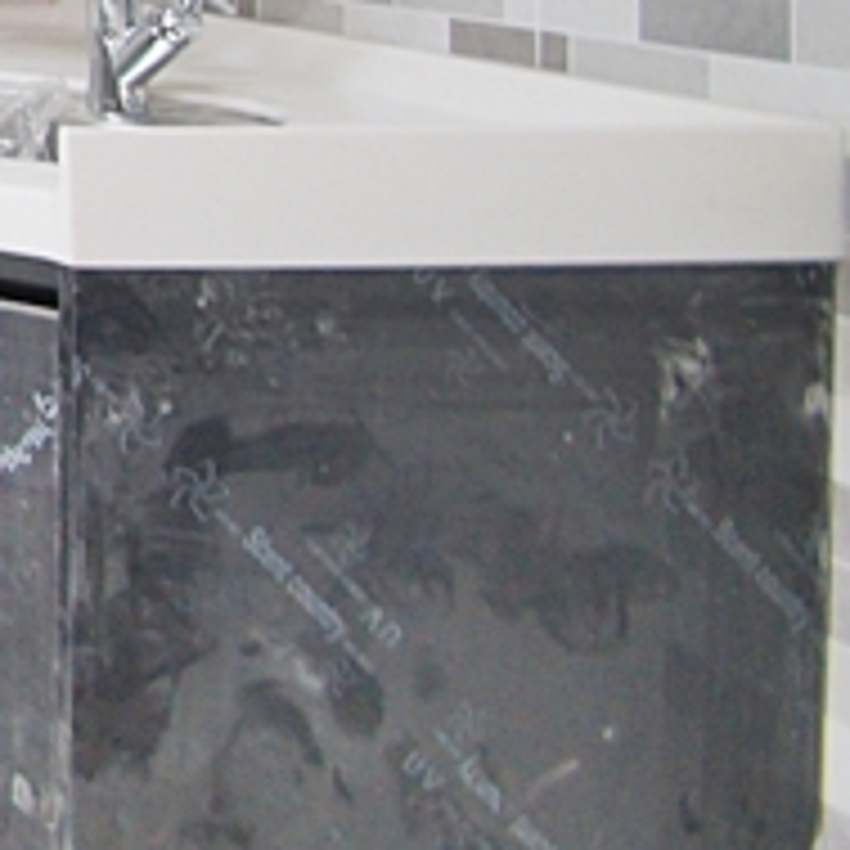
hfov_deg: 19.0
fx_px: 1500
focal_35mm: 54
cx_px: -854
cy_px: -211
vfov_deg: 27.3
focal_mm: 10
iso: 800
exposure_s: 1/80
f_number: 4
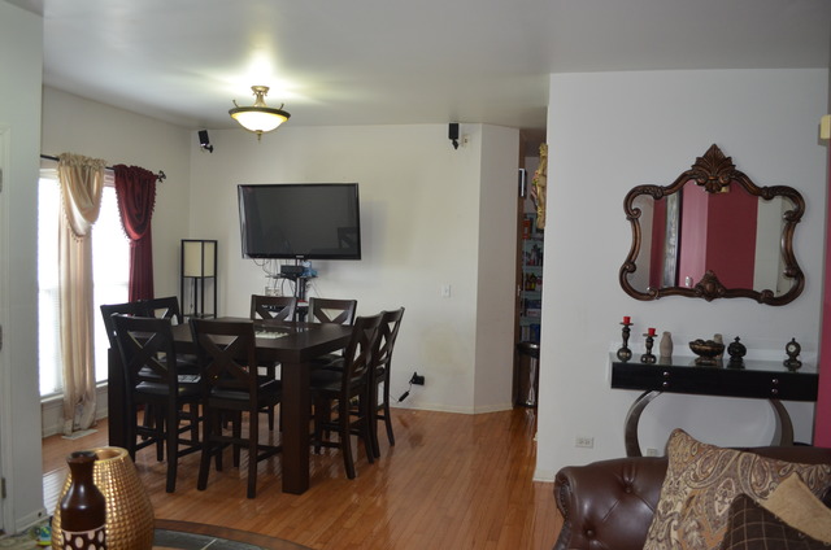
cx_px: 416
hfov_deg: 67.5
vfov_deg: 47.7
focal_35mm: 27
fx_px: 622
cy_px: 275
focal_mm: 18
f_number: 3.5
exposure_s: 1/60
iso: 640
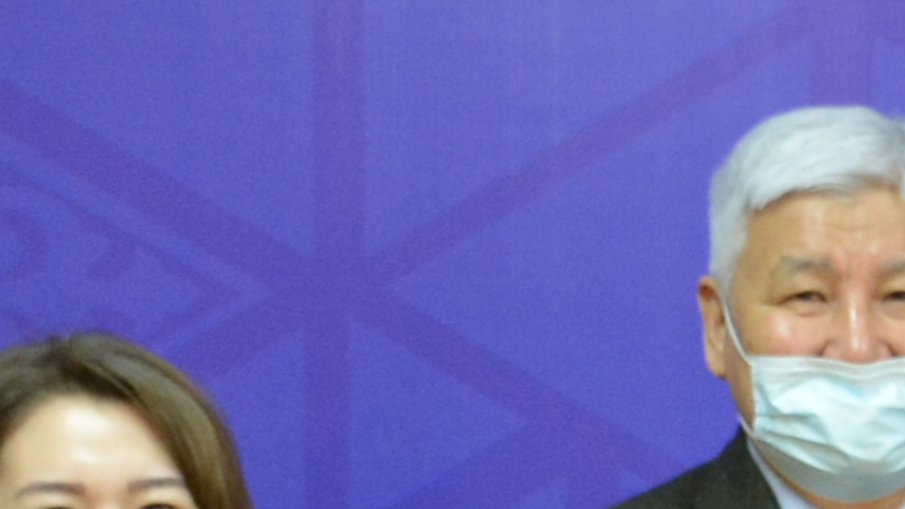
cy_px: 635
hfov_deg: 8.7
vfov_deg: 5.0
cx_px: 1352
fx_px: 5830
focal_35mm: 243
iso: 800
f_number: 3.5
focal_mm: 22
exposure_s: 1/40
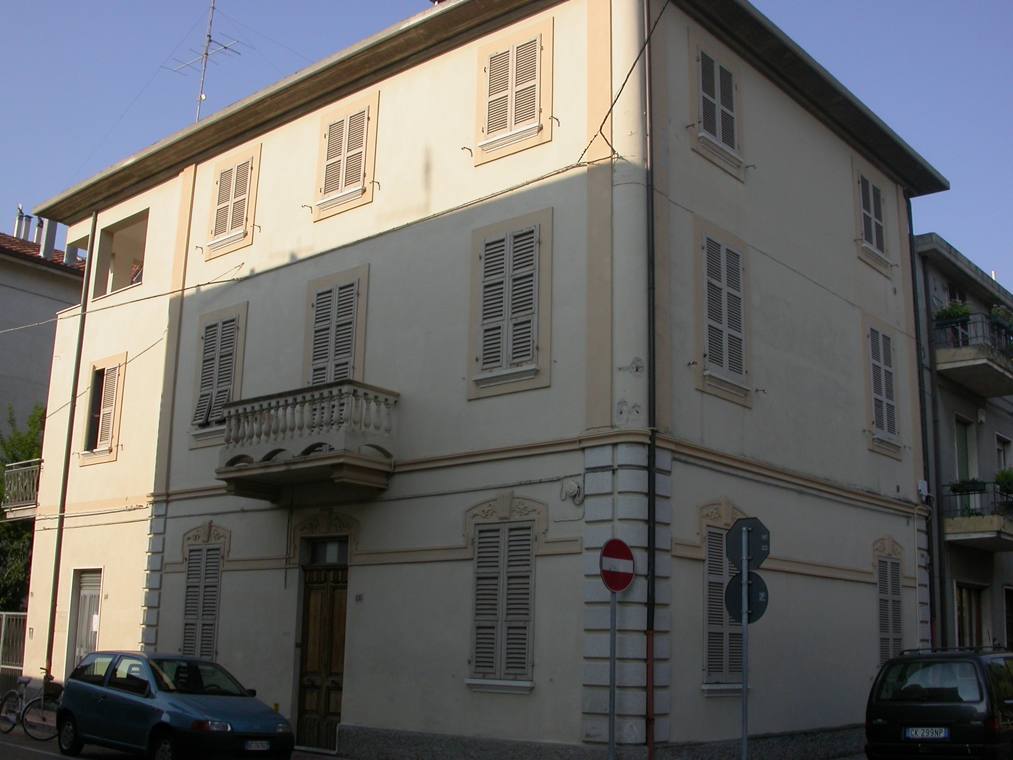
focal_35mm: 38
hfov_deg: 49.0
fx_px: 1112
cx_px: 506
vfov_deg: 37.7
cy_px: 380
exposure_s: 1/278
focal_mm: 7.85
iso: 100
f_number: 7.5
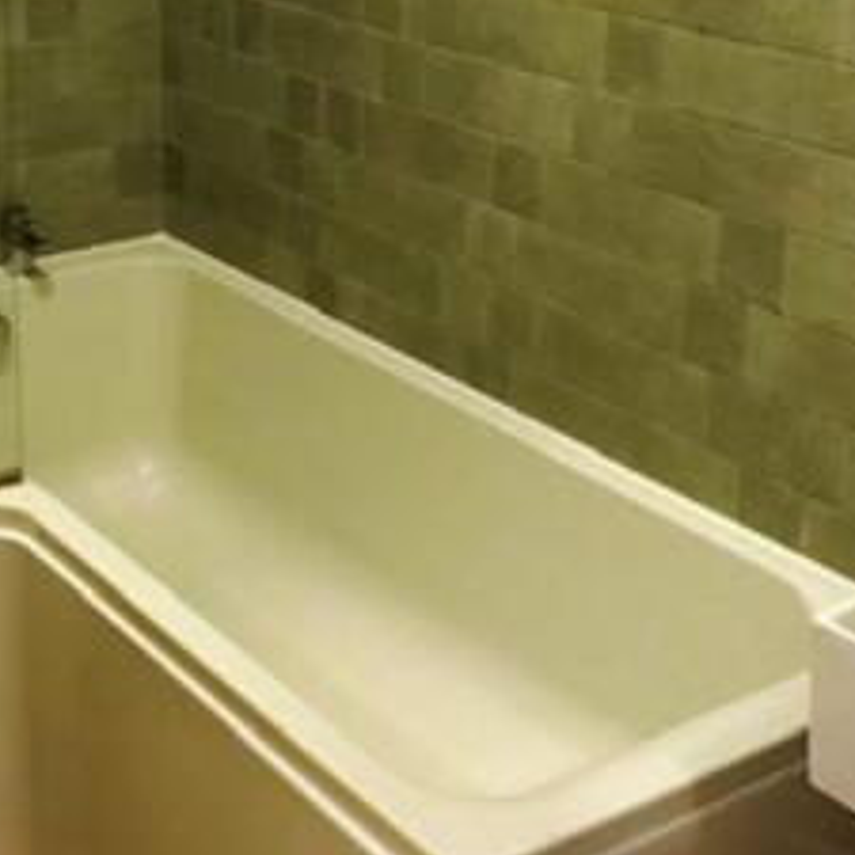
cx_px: 287
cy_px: 173
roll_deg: -0.6
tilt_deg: -16.5
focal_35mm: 64
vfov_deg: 26.4
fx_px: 1788
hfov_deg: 26.7
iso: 100
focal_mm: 3.99
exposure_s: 1/7
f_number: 1.8
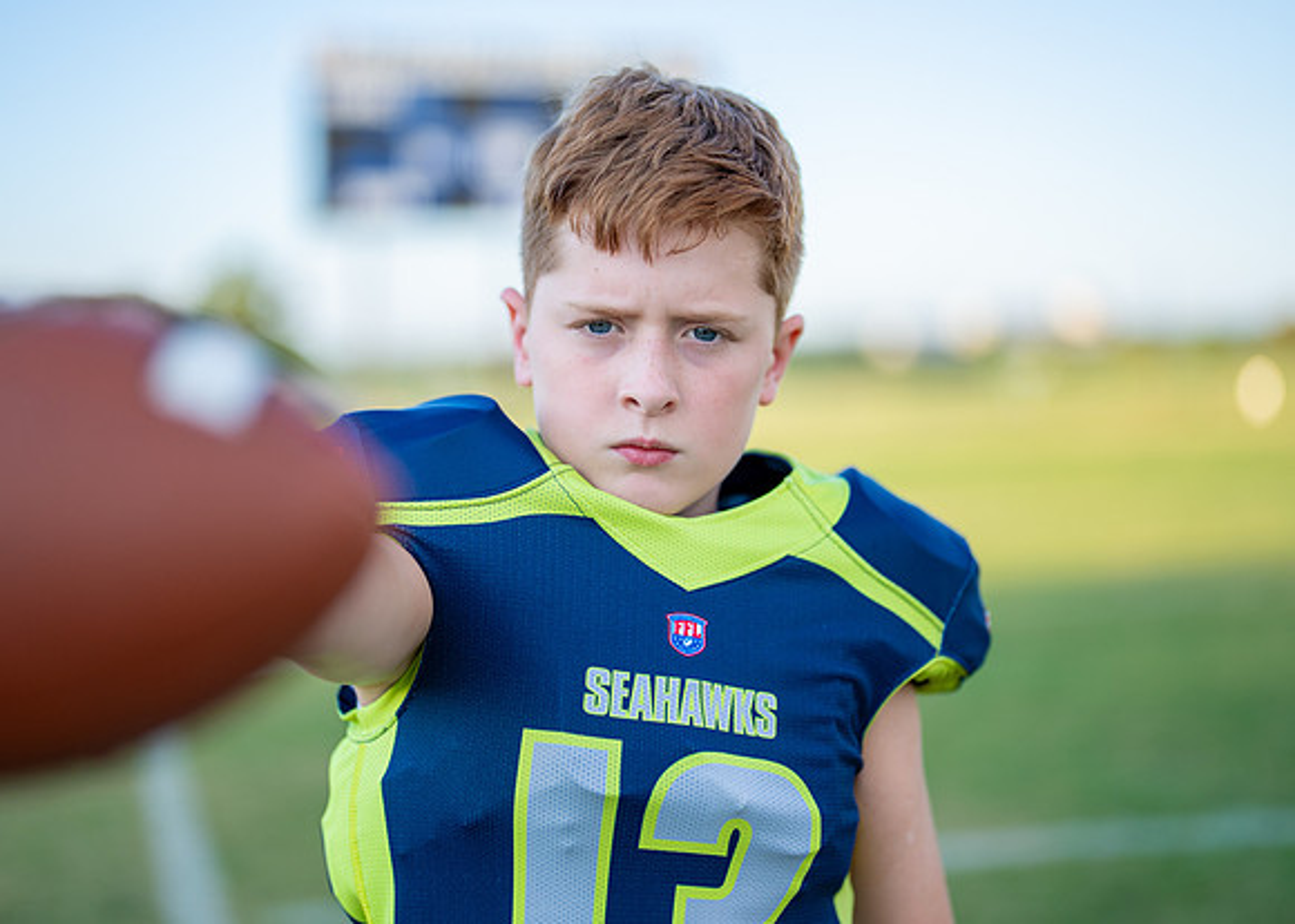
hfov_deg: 33.7
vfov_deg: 24.4
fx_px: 2140
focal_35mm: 58
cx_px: 636
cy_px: 420
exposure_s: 1/2000
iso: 100
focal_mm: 50
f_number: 1.2
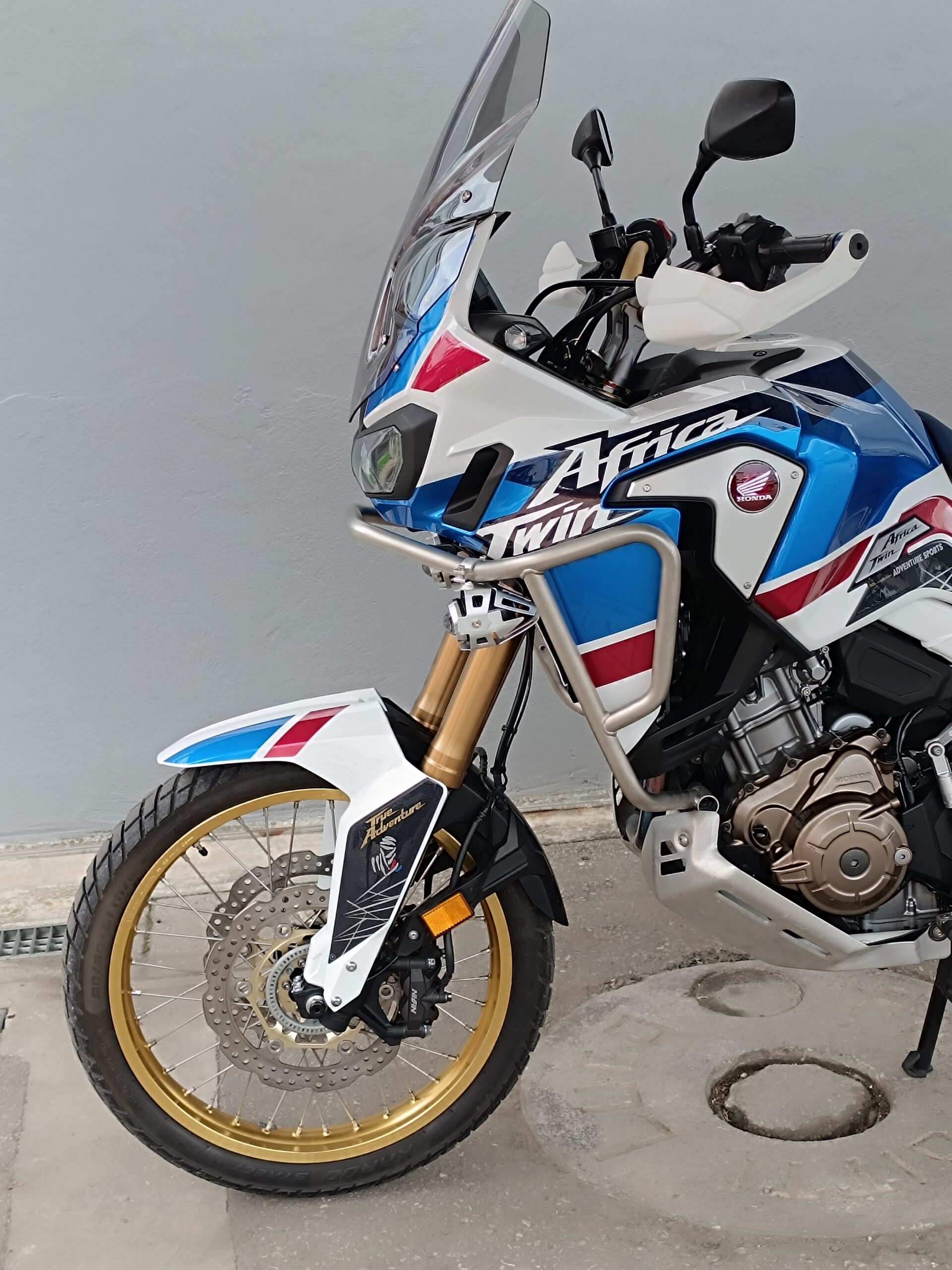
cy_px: 635
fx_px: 880
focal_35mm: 24
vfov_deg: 71.6
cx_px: 476
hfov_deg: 56.8
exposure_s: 1/100
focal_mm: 6.14
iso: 352
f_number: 1.65
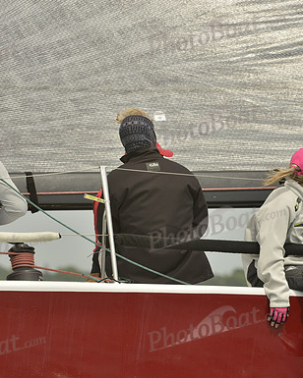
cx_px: 97
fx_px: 3172
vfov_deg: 6.8
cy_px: 189
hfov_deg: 5.5
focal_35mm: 283
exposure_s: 1/1250
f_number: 7.1
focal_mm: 200
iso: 280
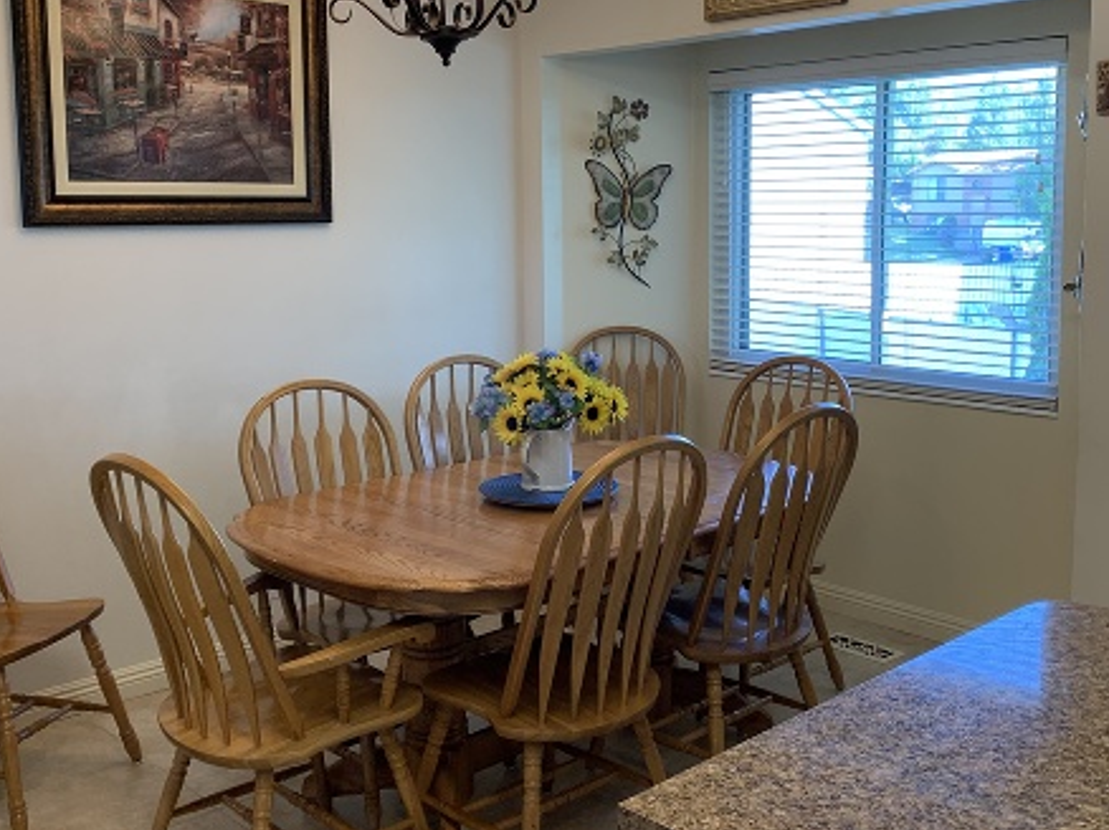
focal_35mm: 38
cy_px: 342
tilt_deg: -6.2
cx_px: 633
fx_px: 1217
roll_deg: +0.1
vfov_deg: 37.6
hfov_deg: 48.9
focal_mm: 4.25
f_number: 1.8
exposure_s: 1/60
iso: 80
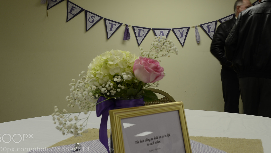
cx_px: 146
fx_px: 273
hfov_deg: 52.7
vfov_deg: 31.0
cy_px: 56
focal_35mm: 38
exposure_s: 1/20
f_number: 6.3
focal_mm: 20
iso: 100
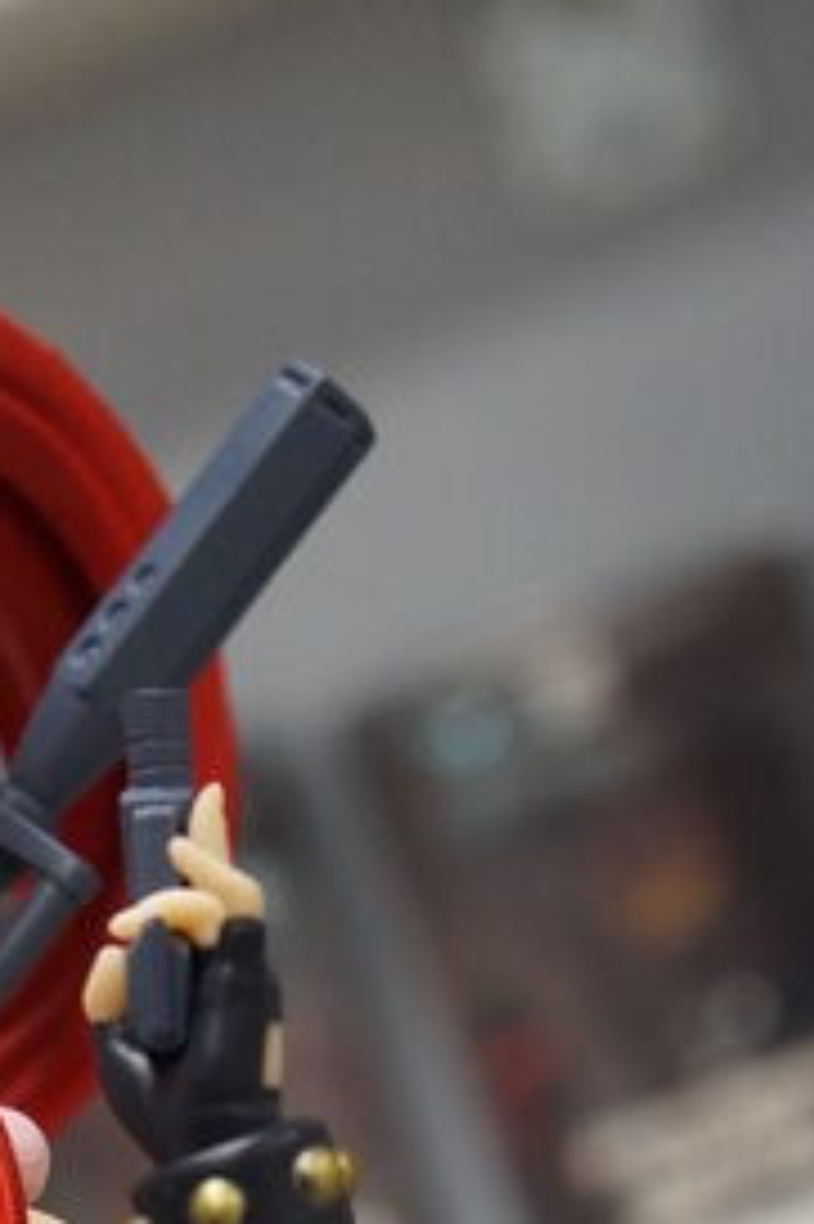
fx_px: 4681
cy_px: 2142
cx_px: 243
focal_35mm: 138
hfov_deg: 9.9
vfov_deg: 13.5
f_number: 4
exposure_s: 1/60
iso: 1000
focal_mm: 25
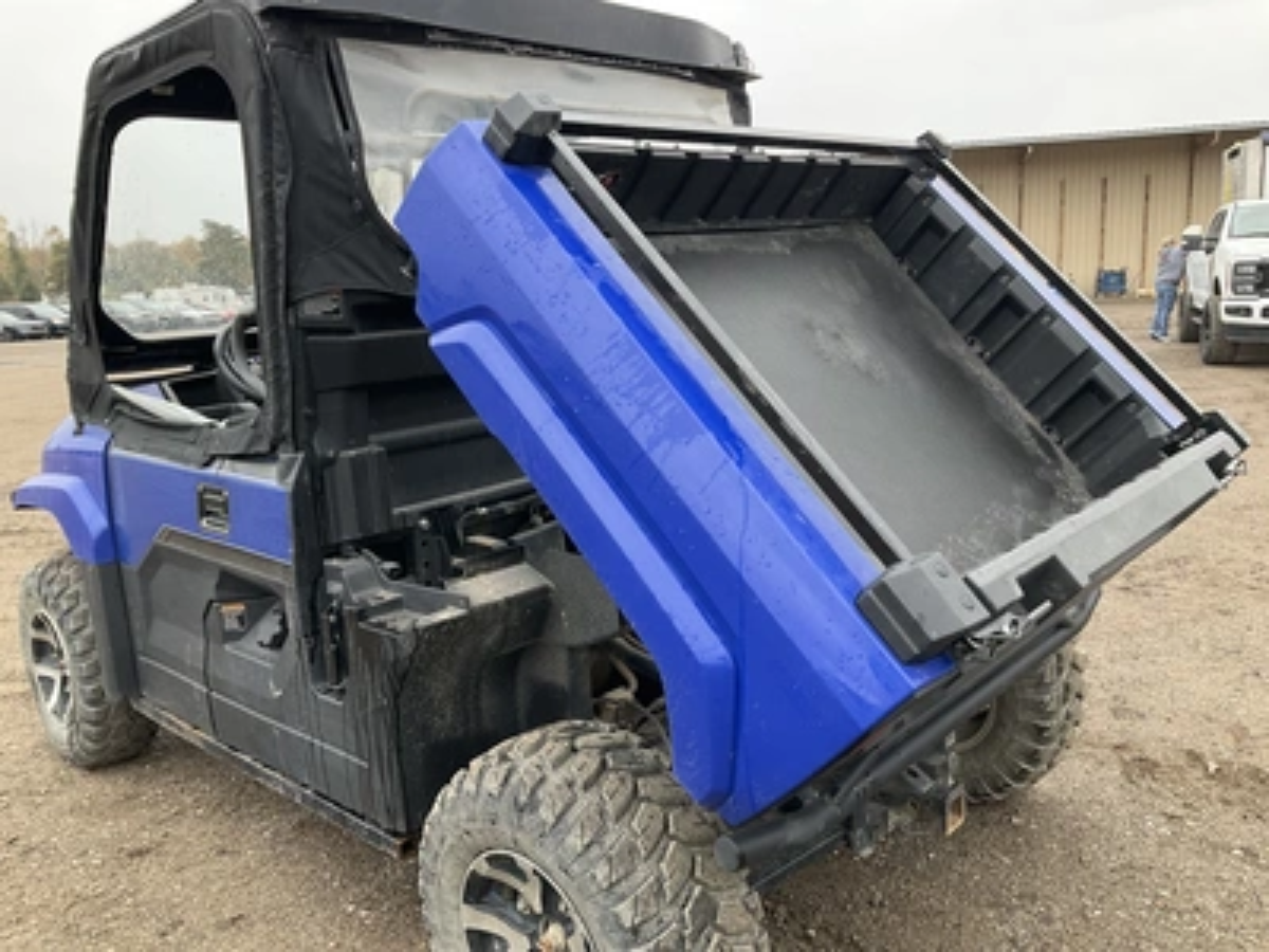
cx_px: 634
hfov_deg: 61.7
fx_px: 1063
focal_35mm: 29
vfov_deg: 48.2
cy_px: 476
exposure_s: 1/137
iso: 32
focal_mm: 3
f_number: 1.8
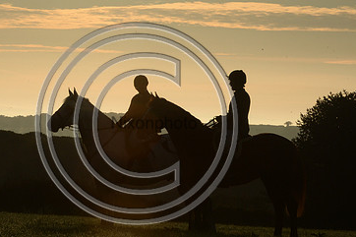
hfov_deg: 7.6
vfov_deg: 5.0
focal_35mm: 272
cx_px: 126
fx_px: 2688
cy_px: 110
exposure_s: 1/1000
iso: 900
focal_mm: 170
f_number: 22
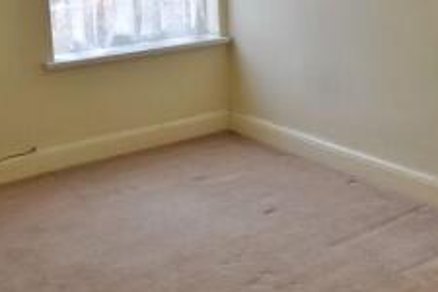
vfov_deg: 23.3
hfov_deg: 34.3
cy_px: 44
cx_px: 331
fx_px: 693
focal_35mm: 57
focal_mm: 18
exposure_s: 1/25
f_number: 11
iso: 320
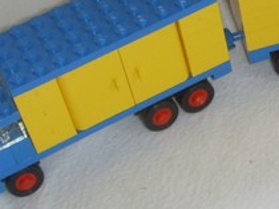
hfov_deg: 16.2
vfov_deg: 12.4
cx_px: 287
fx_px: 958
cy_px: 60
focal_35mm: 119
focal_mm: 6.6
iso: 100
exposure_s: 1/45
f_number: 3.5
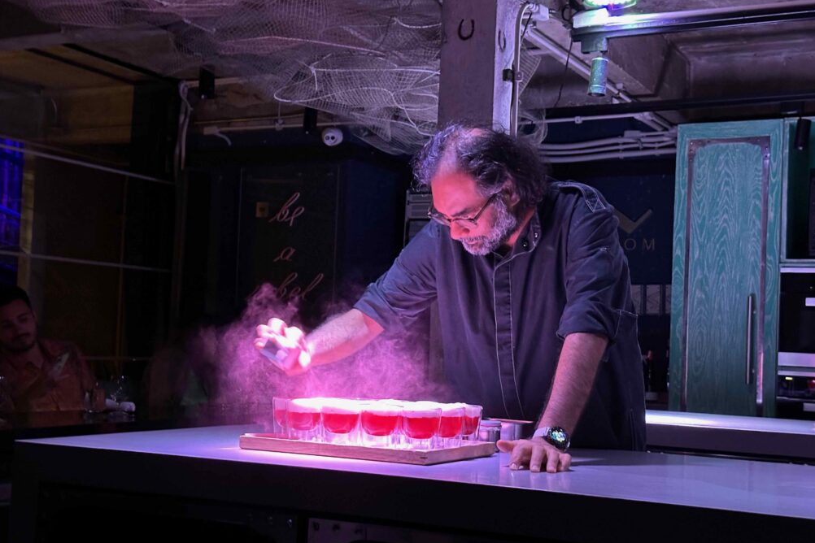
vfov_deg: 26.5
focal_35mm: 51
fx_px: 1154
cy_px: 298
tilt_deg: +3.1
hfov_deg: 38.9
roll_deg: -2.6
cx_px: 416
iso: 640
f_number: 1.78
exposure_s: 1/30
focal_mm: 6.86
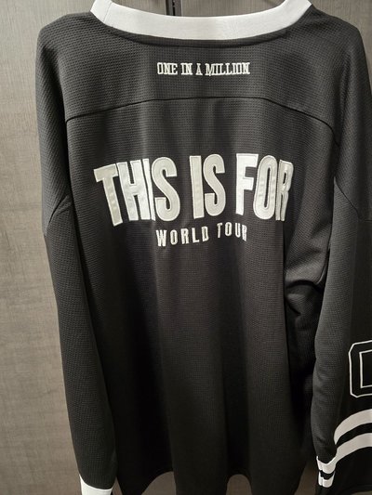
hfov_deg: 58.9
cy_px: 248
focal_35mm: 23
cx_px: 186
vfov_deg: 73.9
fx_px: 329
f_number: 1.7
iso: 1000
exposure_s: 1/60
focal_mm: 6.3
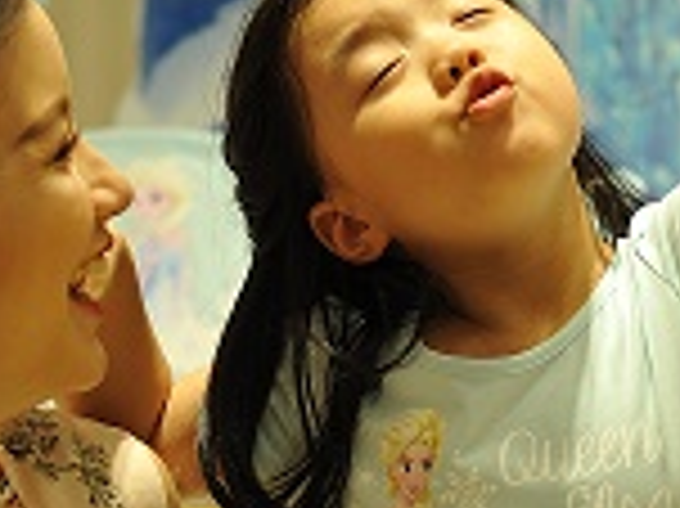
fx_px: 3317
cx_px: 311
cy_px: 382
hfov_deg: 11.7
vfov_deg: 8.8
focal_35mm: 169
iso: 320
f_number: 2.8
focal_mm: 50
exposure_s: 1/160
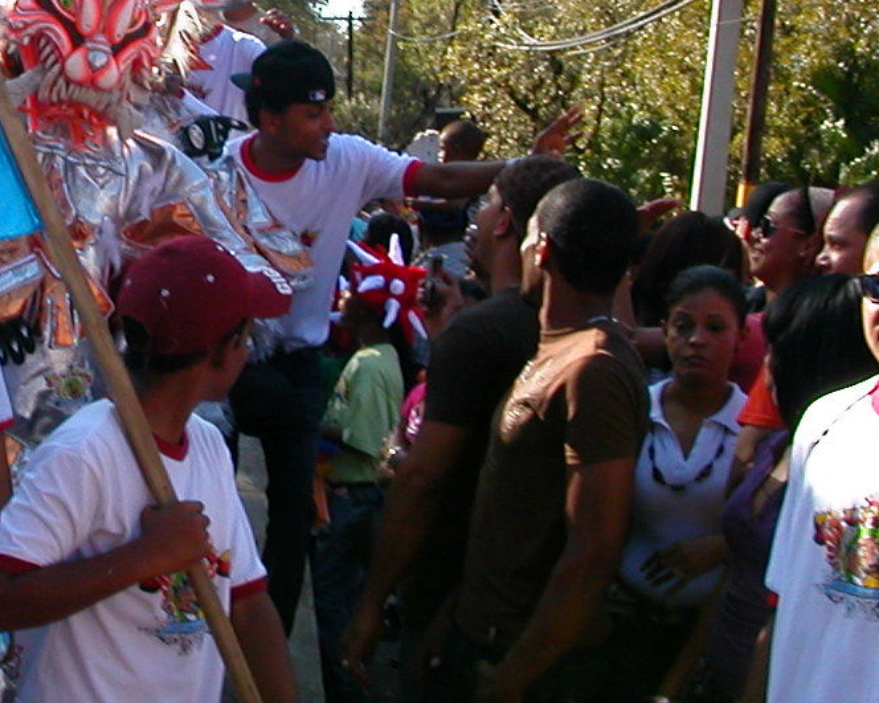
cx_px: 29
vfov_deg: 17.6
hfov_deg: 21.3
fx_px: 2263
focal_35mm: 87
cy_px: 191
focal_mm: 5.6
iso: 100
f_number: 4.5
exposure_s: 1/224
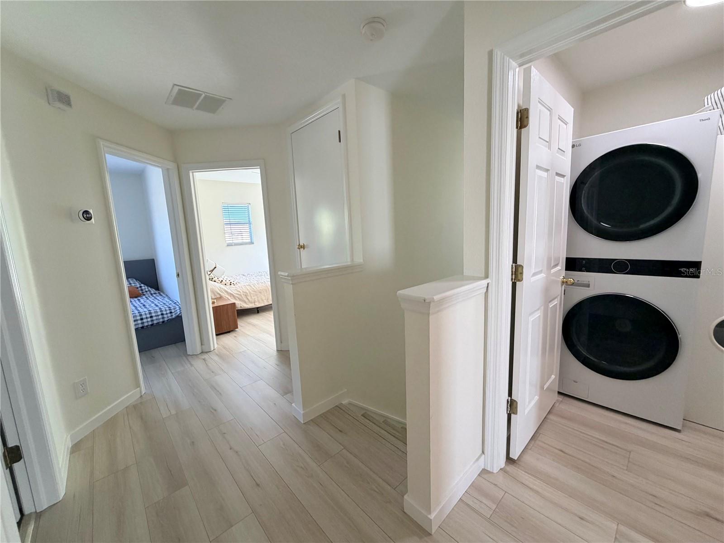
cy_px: 272
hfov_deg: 102.1
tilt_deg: -8.3
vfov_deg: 85.7
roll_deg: +2.9
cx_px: 362
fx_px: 293
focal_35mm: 14
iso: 250
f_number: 2.2
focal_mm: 2.22
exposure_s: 1/120
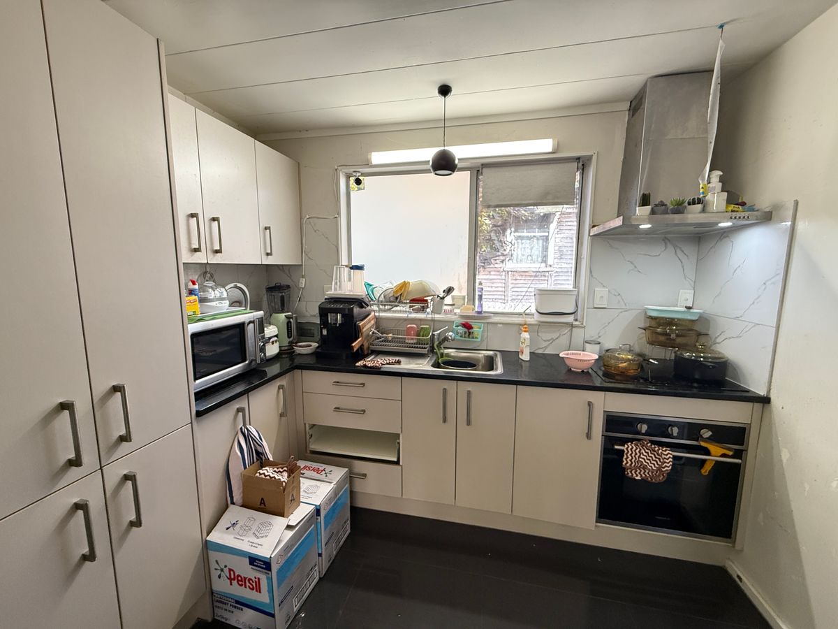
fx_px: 339
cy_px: 314
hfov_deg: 102.1
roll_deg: +0.2
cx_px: 419
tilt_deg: -7.3
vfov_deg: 85.7
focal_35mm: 14
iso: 400
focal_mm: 2.22
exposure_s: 1/100
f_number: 2.2
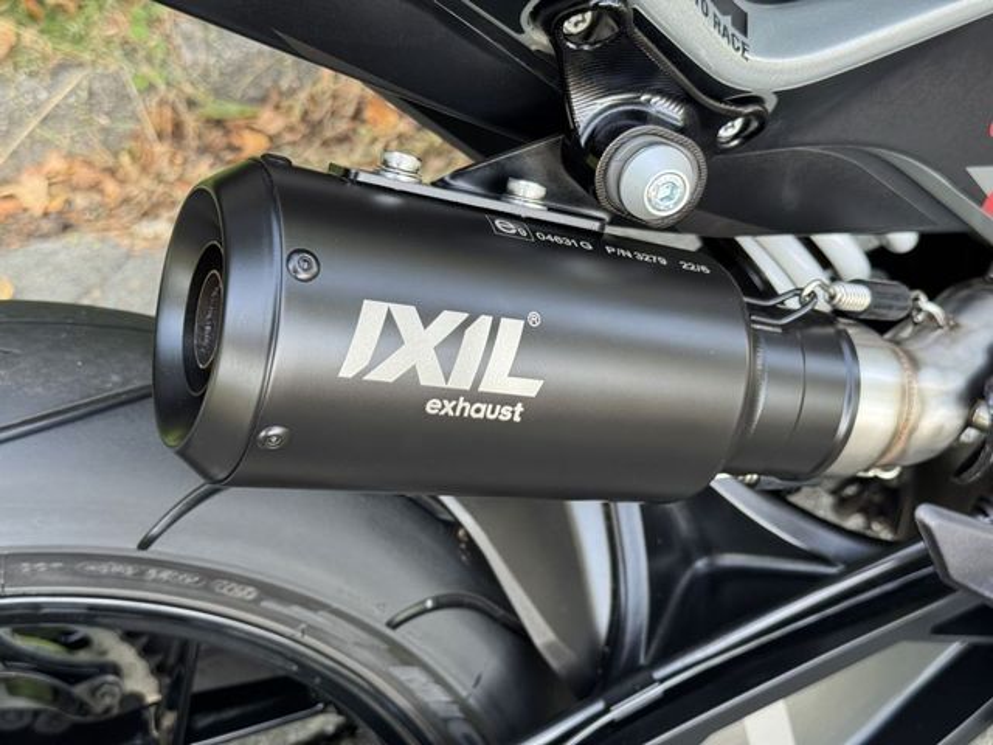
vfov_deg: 30.3
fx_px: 1377
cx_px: 496
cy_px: 372
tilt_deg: -46.6
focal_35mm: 48
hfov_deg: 39.7
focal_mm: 6.76
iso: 100
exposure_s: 1/121
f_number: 1.78
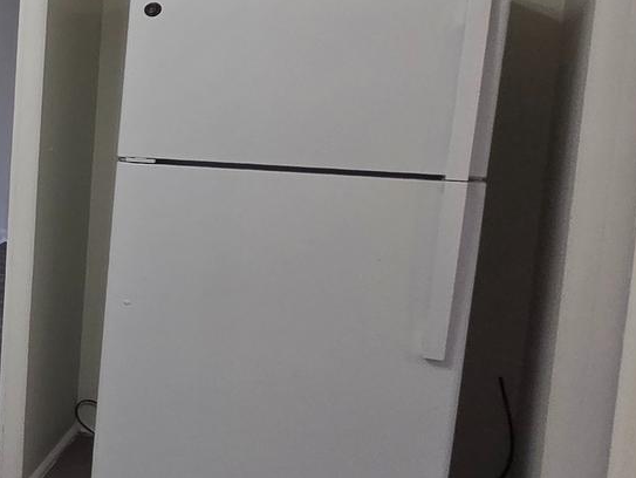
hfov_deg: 21.4
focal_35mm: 49
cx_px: -547
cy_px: 180
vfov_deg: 29.6
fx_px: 901
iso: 125
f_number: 2.2
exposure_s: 1/120
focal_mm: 2.2
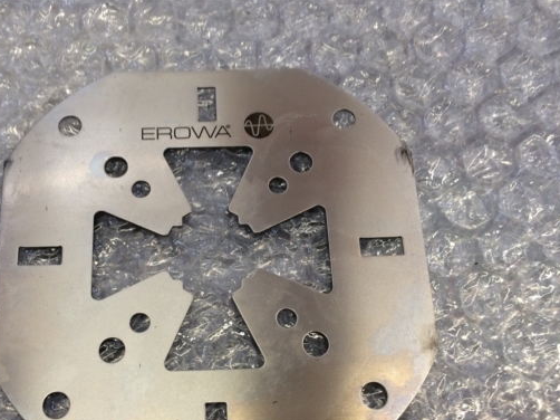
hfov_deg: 49.8
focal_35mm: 37
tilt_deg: -72.7
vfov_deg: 38.4
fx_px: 598
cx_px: 218
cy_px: 266
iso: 40
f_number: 2.2
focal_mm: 4.15
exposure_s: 1/30
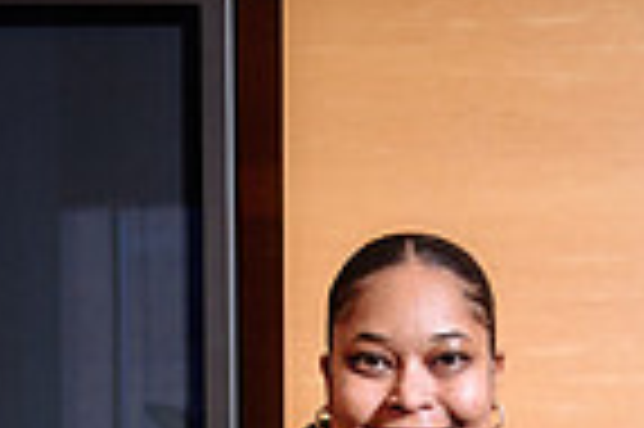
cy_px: 735
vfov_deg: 9.9
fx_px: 2359
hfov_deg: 15.5
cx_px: 504
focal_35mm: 132
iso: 500
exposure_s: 1/160
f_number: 4
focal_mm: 29
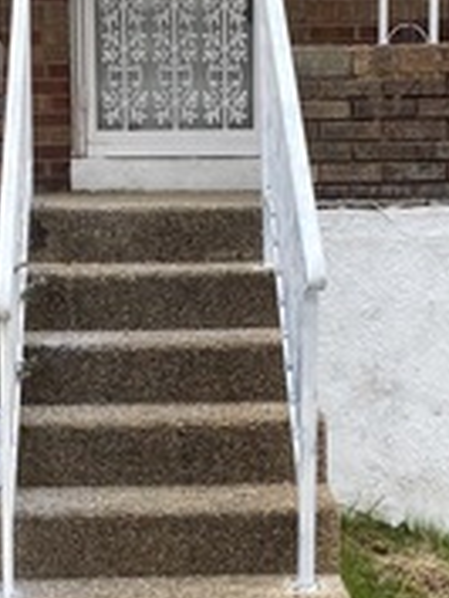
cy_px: 356
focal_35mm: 98
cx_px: 176
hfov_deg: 15.1
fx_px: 1693
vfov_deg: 20.0
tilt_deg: -4.1
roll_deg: -0.5
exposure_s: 1/799
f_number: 1.8
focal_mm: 4.25
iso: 32
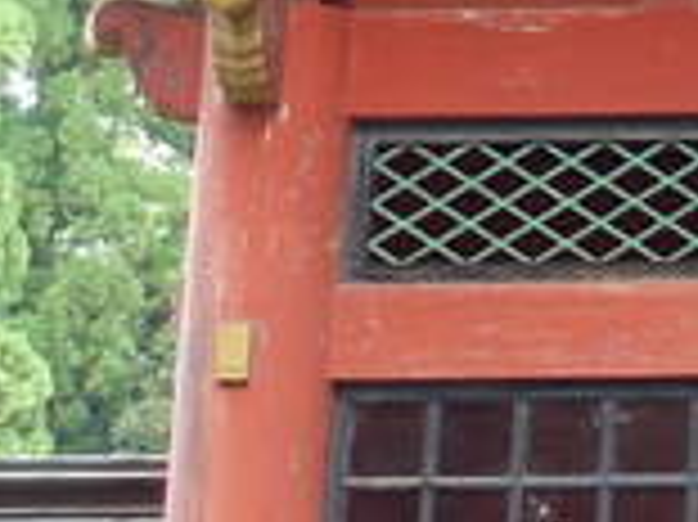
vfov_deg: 5.9
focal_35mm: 246
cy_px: -400
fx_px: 4957
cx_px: 1689
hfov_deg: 7.5
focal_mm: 12.2
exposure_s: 1/60
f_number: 2.8
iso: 125
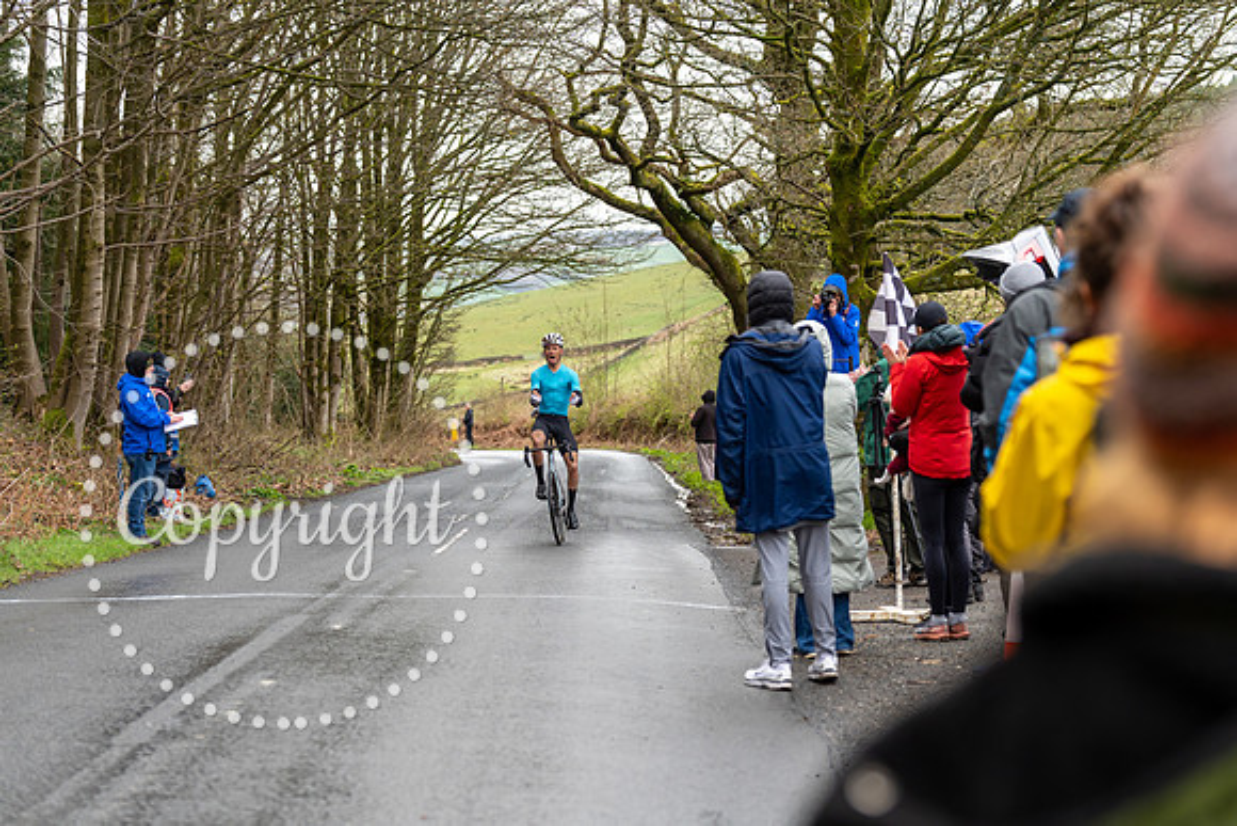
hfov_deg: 25.4
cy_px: 413
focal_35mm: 80
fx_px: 2749
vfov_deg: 17.1
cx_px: 618
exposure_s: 1/1000
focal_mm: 80
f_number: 3.5
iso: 640
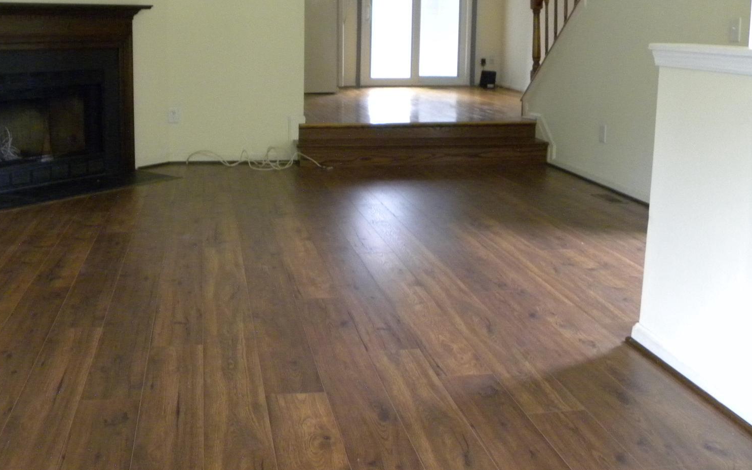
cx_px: 279
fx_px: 779
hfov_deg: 51.0
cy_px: 137
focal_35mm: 38
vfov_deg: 33.1
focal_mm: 4.6
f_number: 2.8
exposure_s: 1/21.7
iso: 400
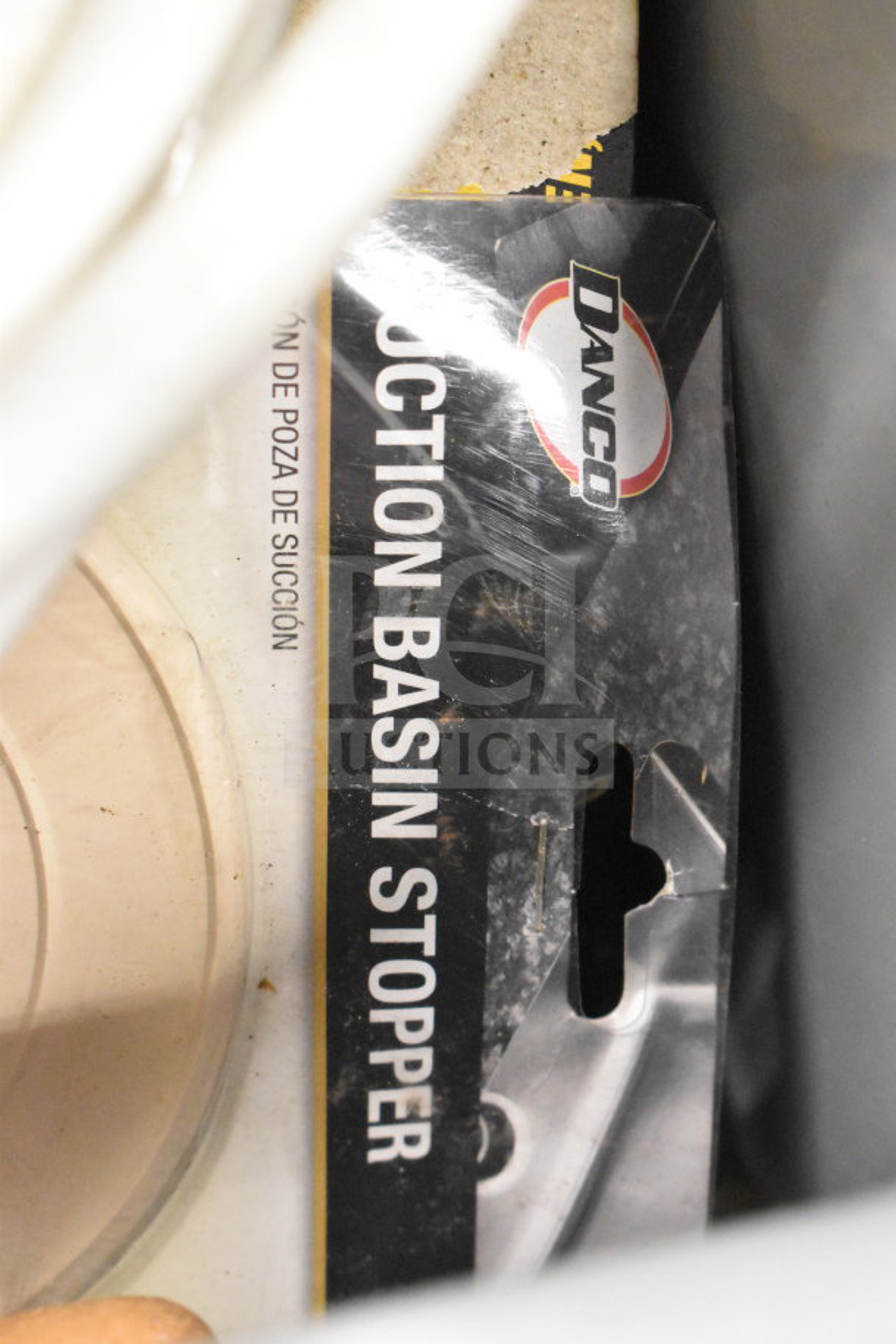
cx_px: 448
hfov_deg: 18.9
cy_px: 672
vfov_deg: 28.1
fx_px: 2688
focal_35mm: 72
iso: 11400
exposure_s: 1/80
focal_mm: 48
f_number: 5.3
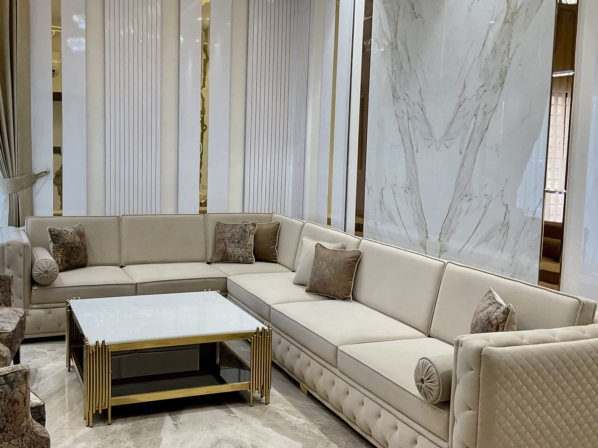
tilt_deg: -6.3
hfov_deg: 46.6
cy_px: 213
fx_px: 691
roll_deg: -1.9
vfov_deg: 35.9
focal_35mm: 40
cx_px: 246
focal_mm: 3
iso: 50
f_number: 1.8
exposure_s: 1/100
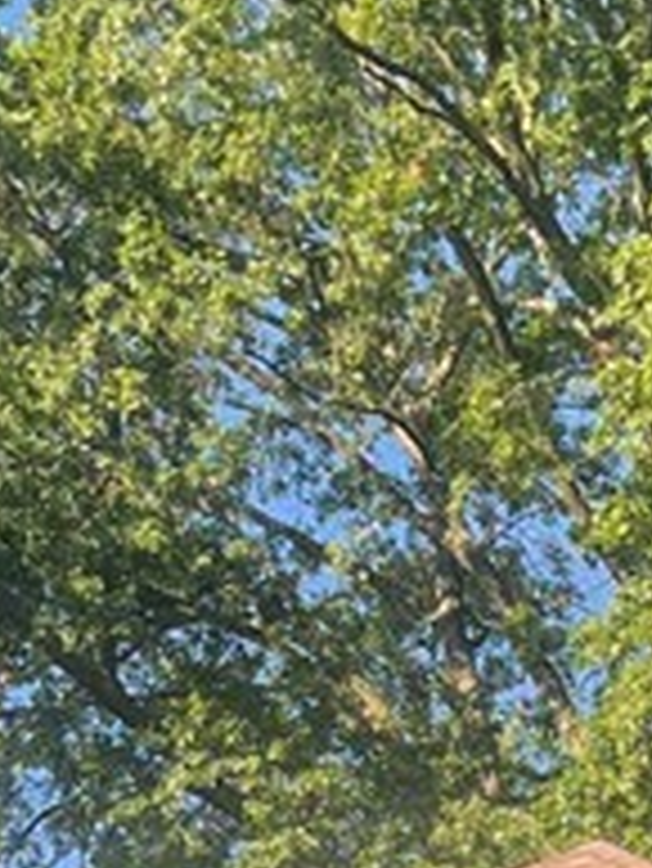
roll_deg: +0.2
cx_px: 760
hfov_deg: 10.6
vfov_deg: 12.6
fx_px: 3462
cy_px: 1714
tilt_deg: +8.2
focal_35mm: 138
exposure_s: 1/821
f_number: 1.6
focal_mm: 5.1
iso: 50
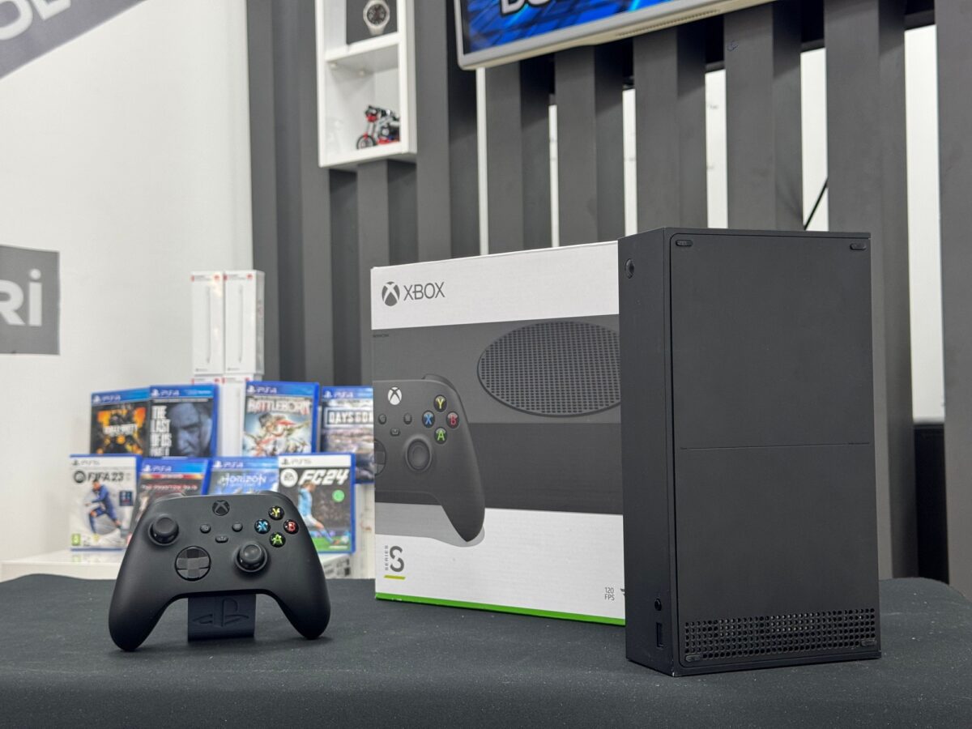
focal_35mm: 48
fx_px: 1348
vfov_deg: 30.3
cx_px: 486
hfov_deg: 39.7
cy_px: 364
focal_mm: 6.76
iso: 80
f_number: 1.78
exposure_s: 1/50
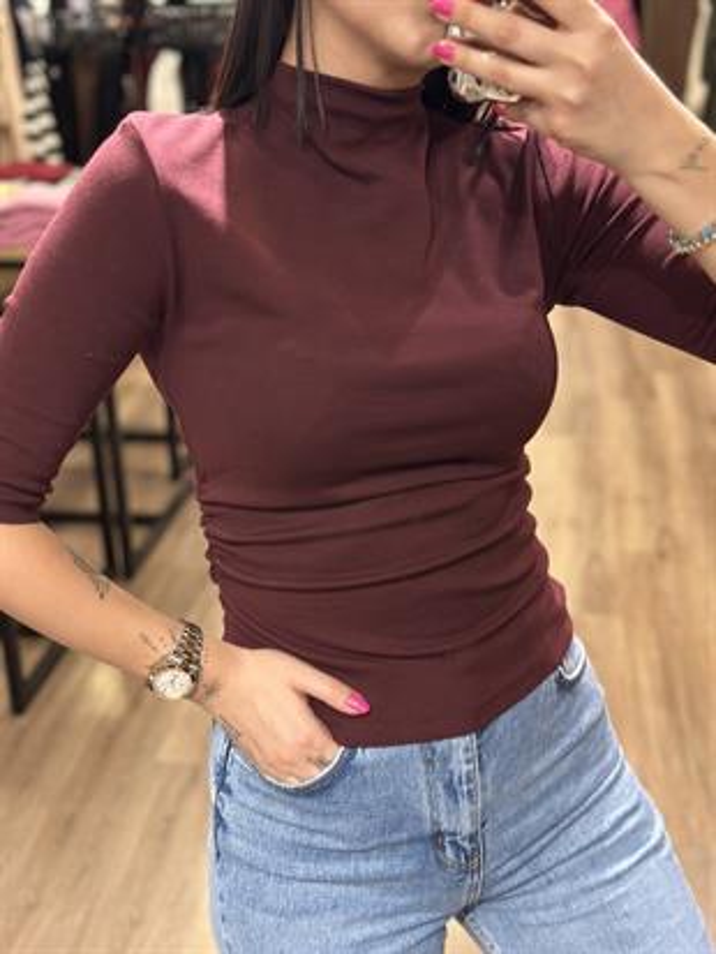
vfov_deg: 39.6
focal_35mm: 48
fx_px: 1323
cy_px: 477
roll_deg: +1.8
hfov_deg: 30.3
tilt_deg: -21.7
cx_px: 358
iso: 160
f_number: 1.78
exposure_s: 1/50
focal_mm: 6.86
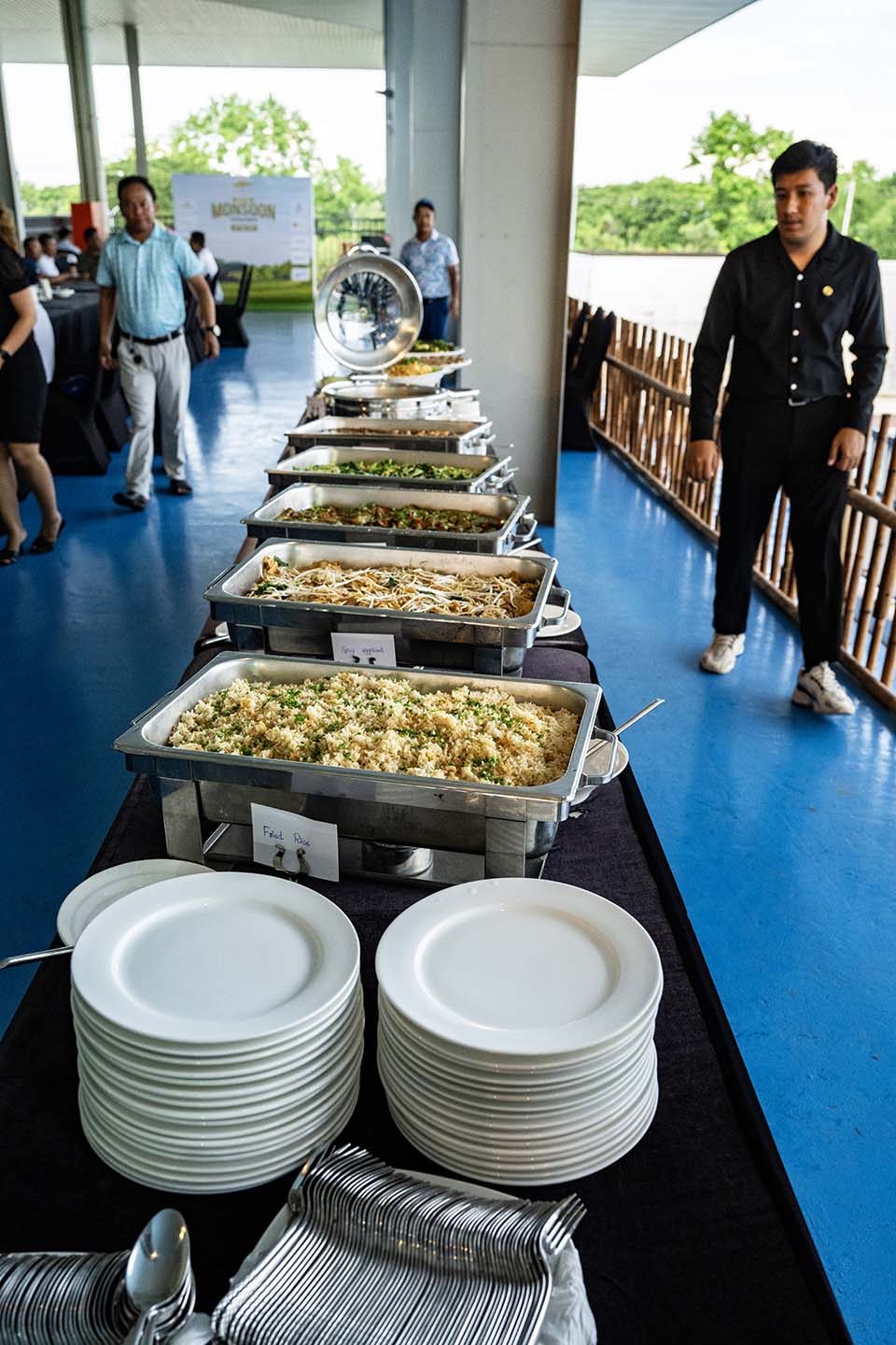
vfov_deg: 60.3
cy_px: 672
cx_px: 448
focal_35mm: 31
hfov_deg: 42.3
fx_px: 1157
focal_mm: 31
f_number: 5
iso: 1800
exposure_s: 1/200
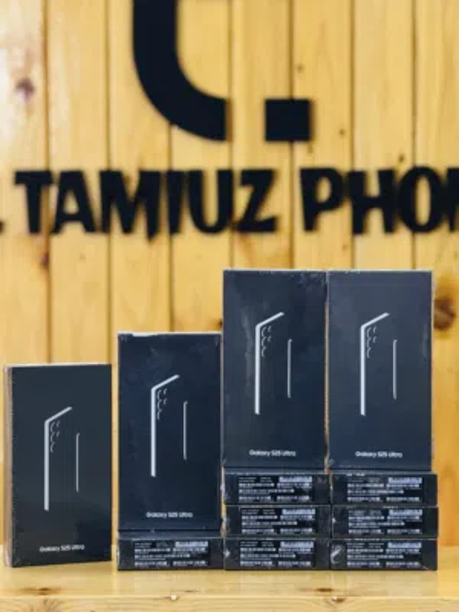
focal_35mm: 120
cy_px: 306
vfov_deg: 16.4
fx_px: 2122
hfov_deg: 12.3
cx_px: 230
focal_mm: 15.66
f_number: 2.8
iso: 400
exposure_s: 1/100
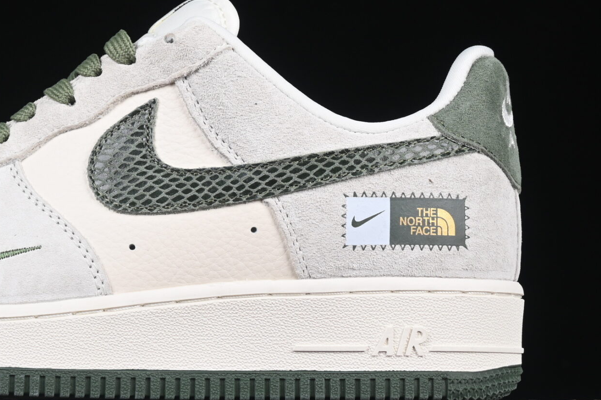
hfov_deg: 13.3
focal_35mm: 154
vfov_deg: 8.9
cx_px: 117
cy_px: 146
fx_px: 2570
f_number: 8
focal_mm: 50
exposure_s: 1/80
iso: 160
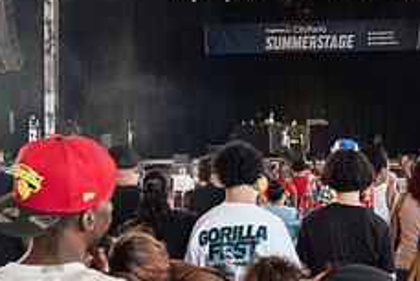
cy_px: 152
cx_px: 288
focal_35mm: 70
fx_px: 817
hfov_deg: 28.6
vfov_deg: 19.5
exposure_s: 1/250
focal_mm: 27
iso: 5000
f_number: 4.5
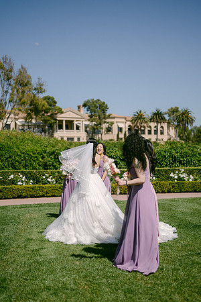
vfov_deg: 39.6
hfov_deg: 27.0
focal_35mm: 50
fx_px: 419
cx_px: 100
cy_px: 151
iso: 64
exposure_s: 1/8000
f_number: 1.8
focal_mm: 50
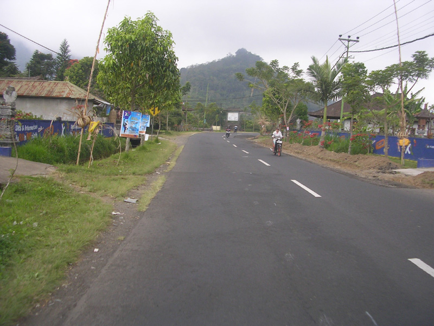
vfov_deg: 37.7
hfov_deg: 49.0
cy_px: 163
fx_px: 476
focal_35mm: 38
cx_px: 217
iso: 50
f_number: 2.8
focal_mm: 5.8
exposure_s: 1/290
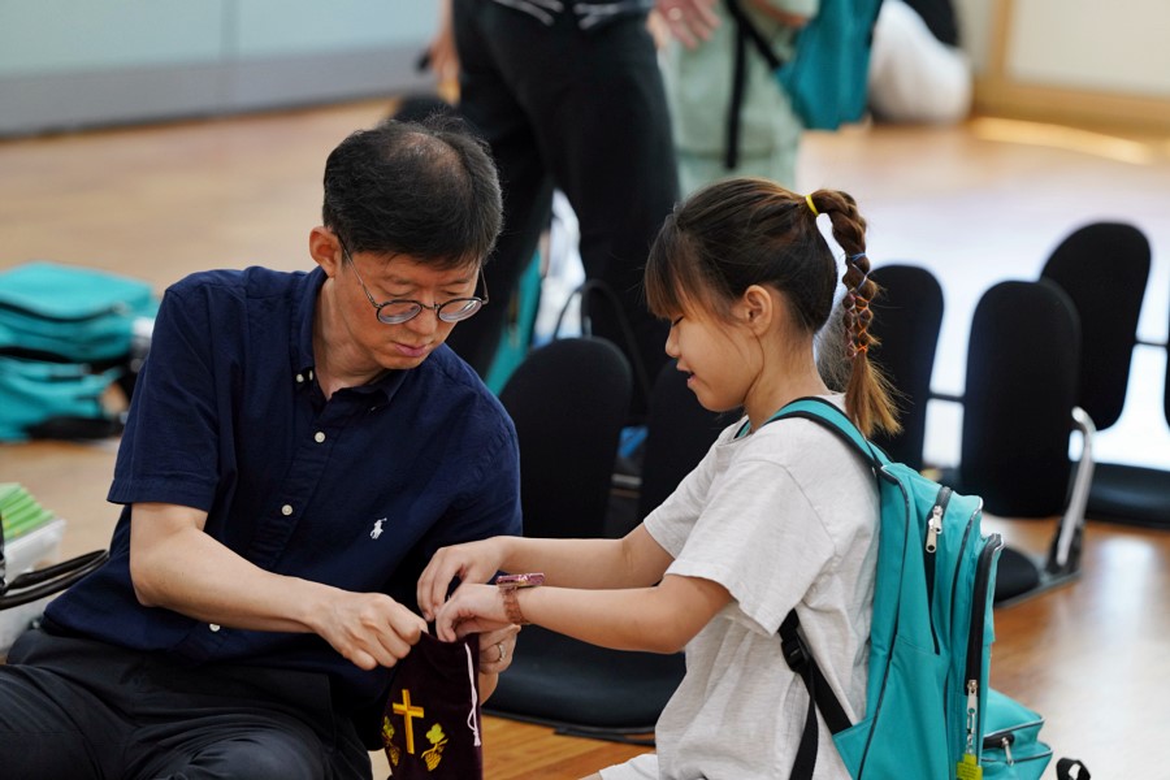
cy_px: 390
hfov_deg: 13.5
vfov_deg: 9.0
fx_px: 4940
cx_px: 585
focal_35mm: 152
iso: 1600
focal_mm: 152
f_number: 3.5
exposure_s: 1/160
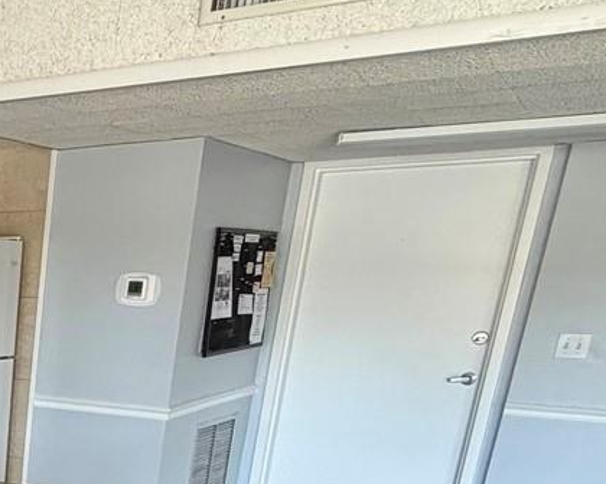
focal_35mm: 52
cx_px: -215
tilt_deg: -18.2
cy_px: 582
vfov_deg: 26.0
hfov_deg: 28.4
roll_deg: +0.0
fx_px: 933
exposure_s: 1/120
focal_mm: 2.22
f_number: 2.2
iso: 250
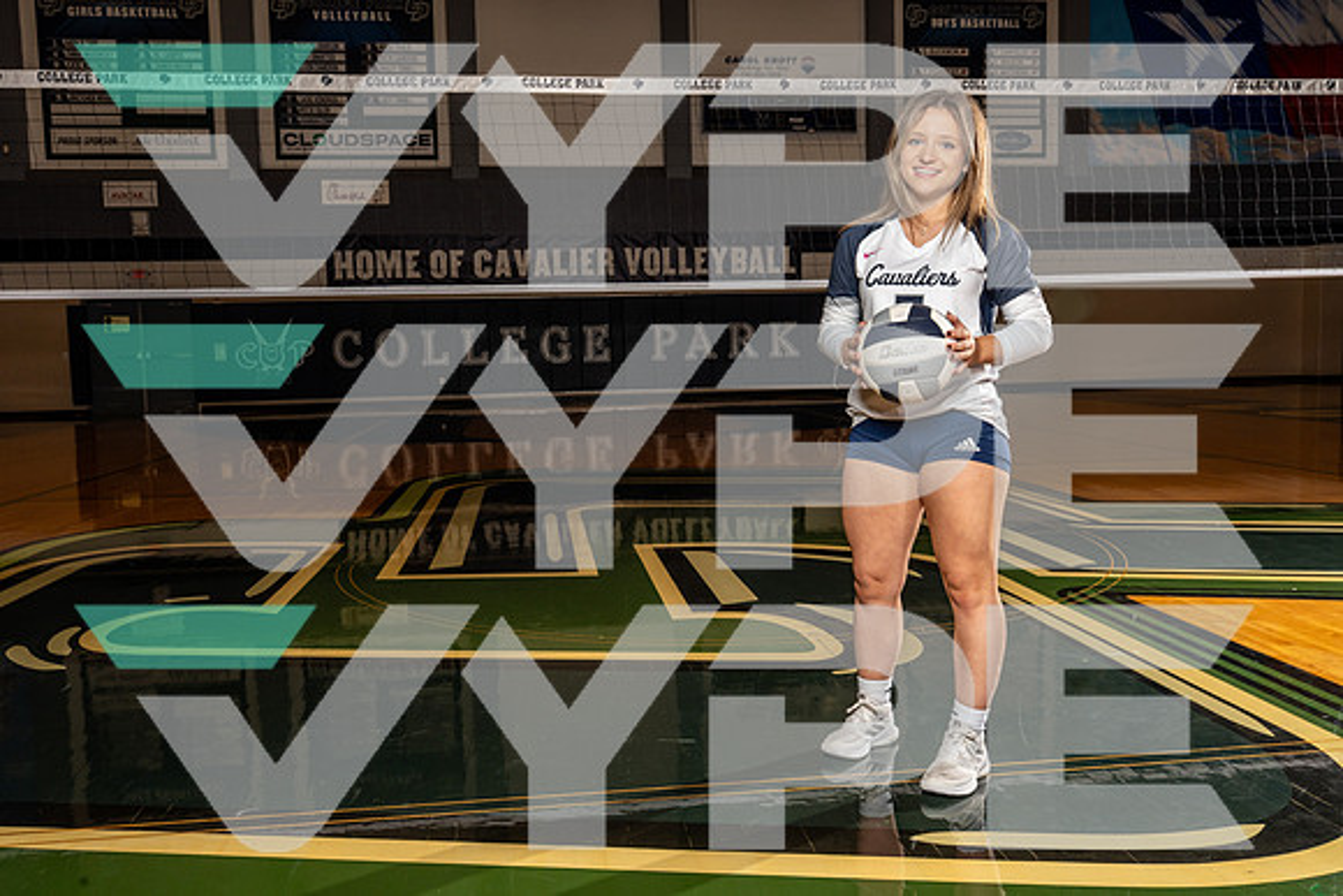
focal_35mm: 31
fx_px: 1157
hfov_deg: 60.3
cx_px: 672
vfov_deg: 42.3
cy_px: 448
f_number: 11
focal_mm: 31
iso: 640
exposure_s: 1/250
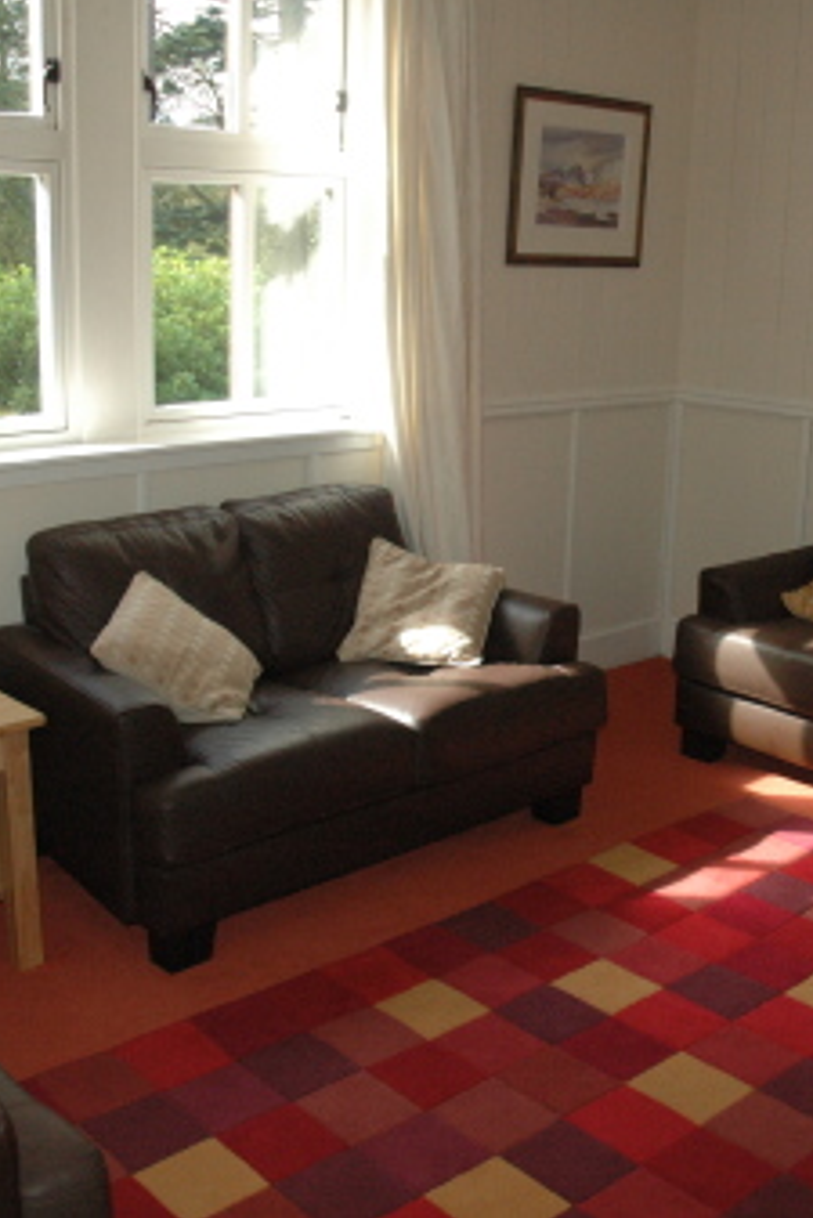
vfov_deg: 47.4
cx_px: 484
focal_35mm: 41
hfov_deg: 32.6
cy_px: 607
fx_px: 1387
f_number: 4.5
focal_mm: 18
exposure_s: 1/500
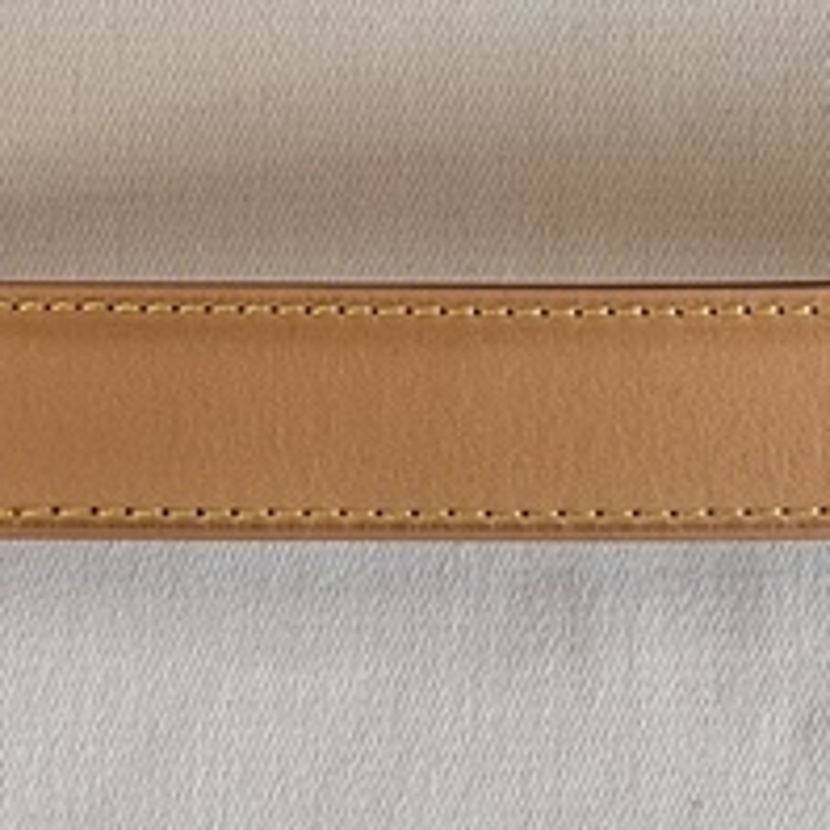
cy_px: -373
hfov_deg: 8.0
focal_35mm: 216
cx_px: 1069
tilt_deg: -82.2
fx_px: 5859
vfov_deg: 8.0
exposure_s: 1/50
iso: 50
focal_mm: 6.76
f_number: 1.78
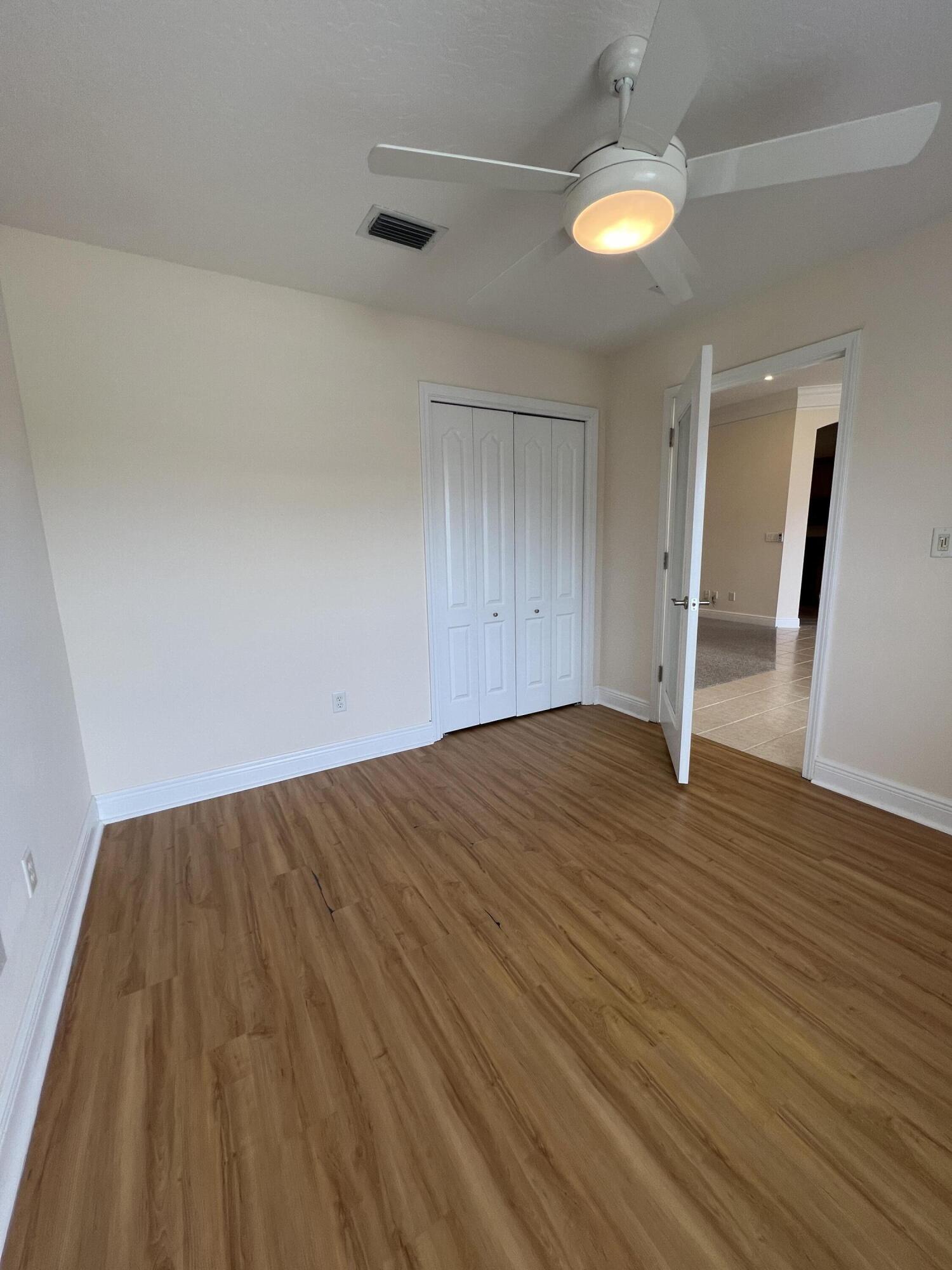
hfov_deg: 89.9
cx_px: 476
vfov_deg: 106.2
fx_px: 477
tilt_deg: -9.7
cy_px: 635
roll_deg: +1.3
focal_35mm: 13
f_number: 1.8
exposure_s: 1/120
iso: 64
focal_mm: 1.57
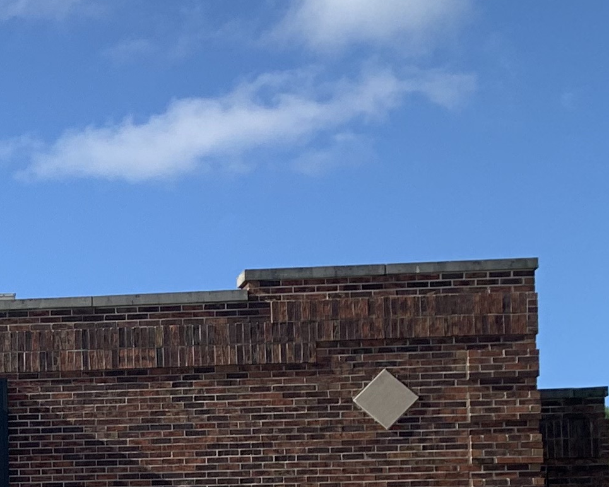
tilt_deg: +4.3
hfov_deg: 15.0
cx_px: -589
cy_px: 683
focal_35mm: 106
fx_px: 1911
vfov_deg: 13.8
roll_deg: -0.4
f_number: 1.8
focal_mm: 4.25
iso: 25
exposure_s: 1/1661
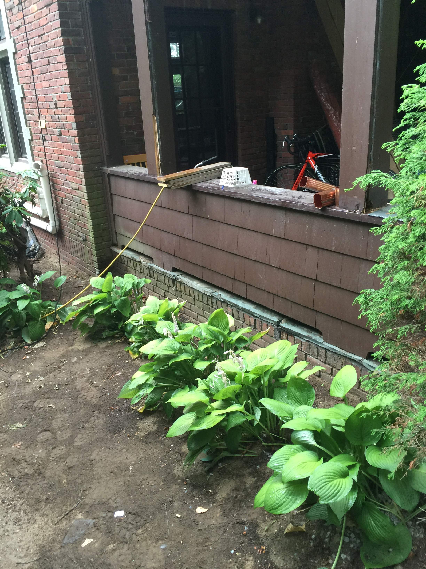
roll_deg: +3.7
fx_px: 476
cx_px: 213
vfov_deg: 61.7
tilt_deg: -20.6
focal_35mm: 29
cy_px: 284
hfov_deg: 48.2
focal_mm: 4.15
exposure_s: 1/15
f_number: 2.2
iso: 40
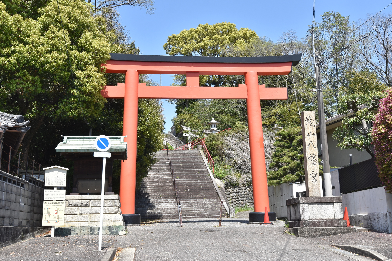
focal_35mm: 42
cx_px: 196
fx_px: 457
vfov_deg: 31.9
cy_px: 130
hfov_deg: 46.4
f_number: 11
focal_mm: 28
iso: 200
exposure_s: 1/350
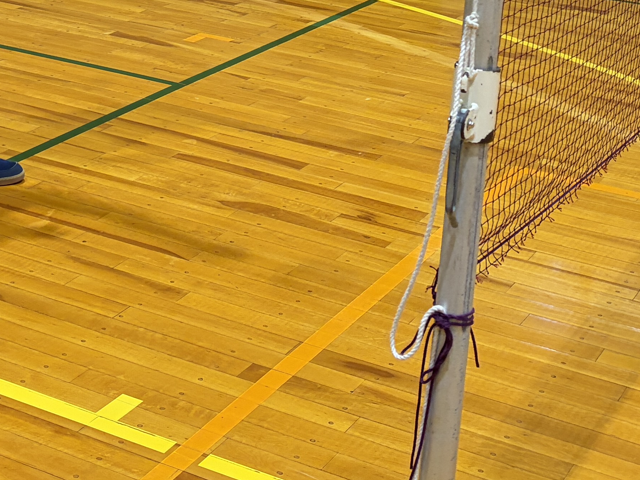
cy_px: -138
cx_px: 126
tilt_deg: -7.0
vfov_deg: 16.8
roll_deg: -1.2
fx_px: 1535
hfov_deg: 23.2
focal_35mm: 83
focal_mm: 5.96
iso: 160
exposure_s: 1/60
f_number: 1.6
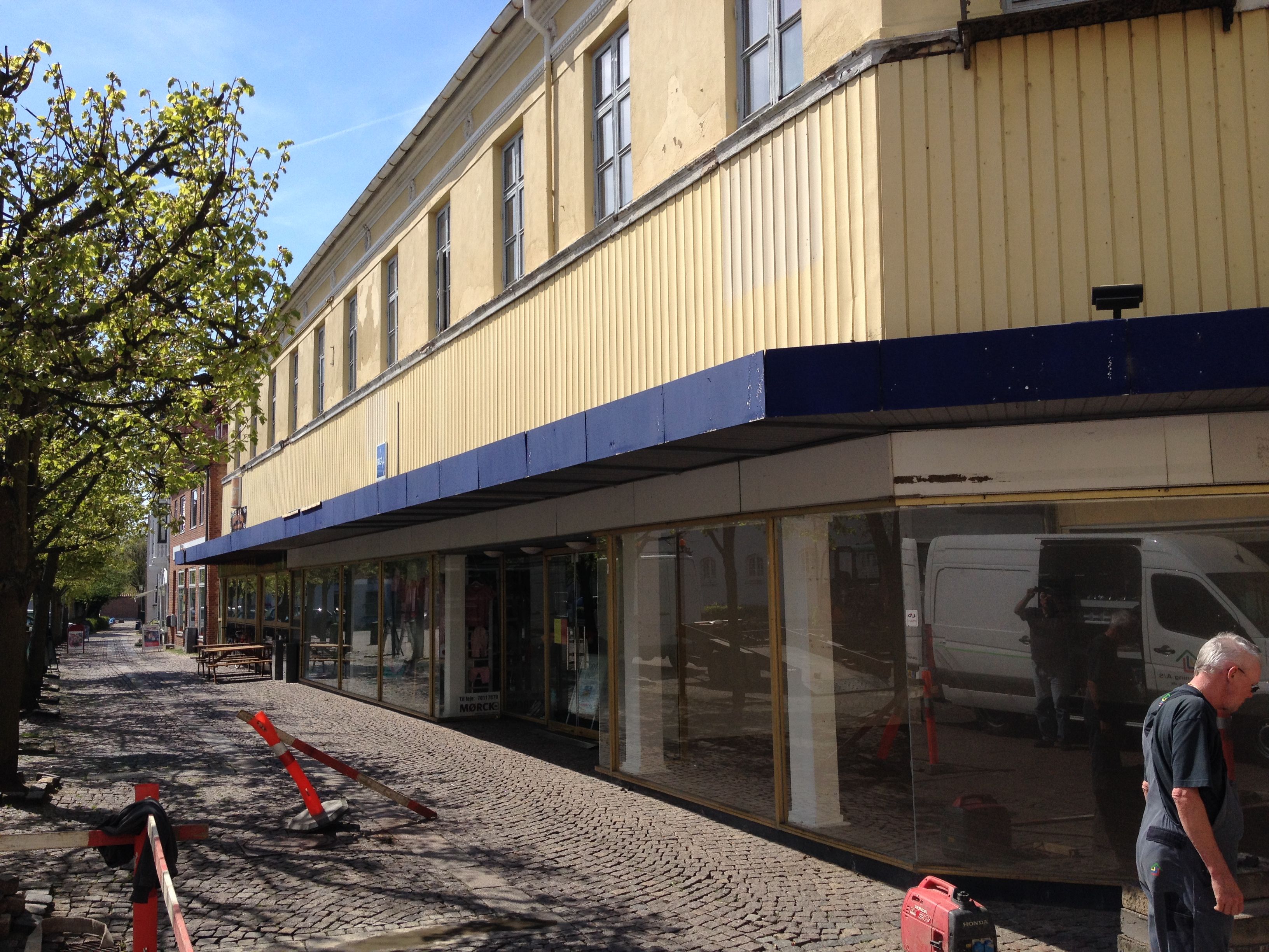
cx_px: 634
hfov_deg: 52.6
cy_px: 476
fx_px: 1283
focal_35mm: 35
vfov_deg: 40.7
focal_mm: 4.28
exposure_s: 1/1842
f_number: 2.4
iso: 50
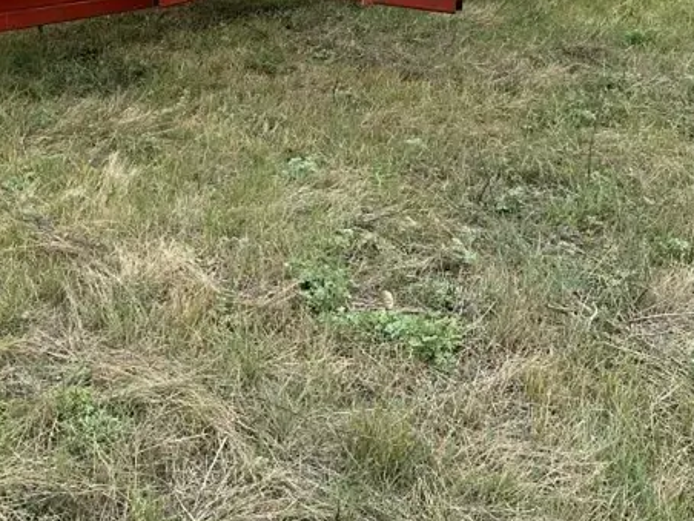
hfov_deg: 36.8
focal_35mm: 51
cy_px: 109
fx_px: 1022
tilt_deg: -15.7
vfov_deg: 28.0
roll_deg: -3.7
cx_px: 195
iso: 80
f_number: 1.78
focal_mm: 6.86
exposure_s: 1/1562
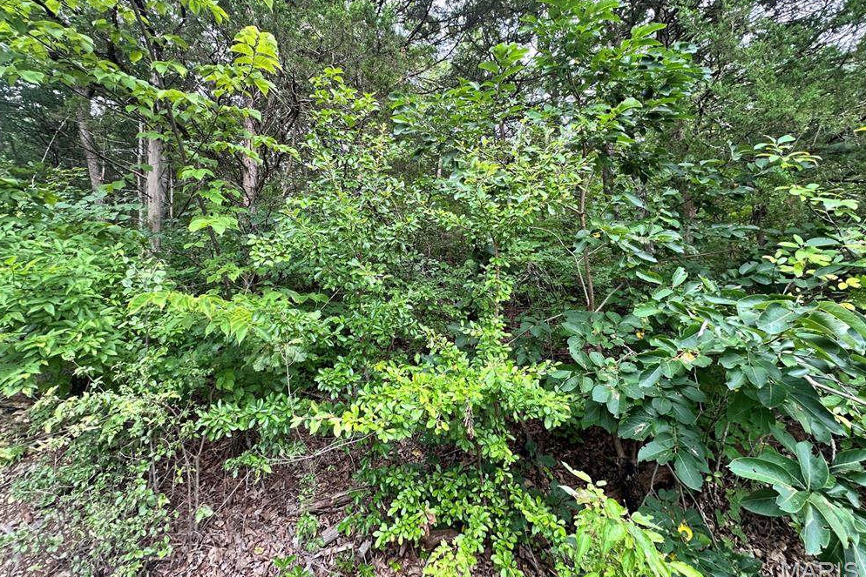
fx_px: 361
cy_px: 256
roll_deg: +3.0
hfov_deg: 100.4
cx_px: 422
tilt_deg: +9.9
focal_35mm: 15
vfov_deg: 77.1
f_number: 2.2
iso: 80
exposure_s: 1/99
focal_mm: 2.22
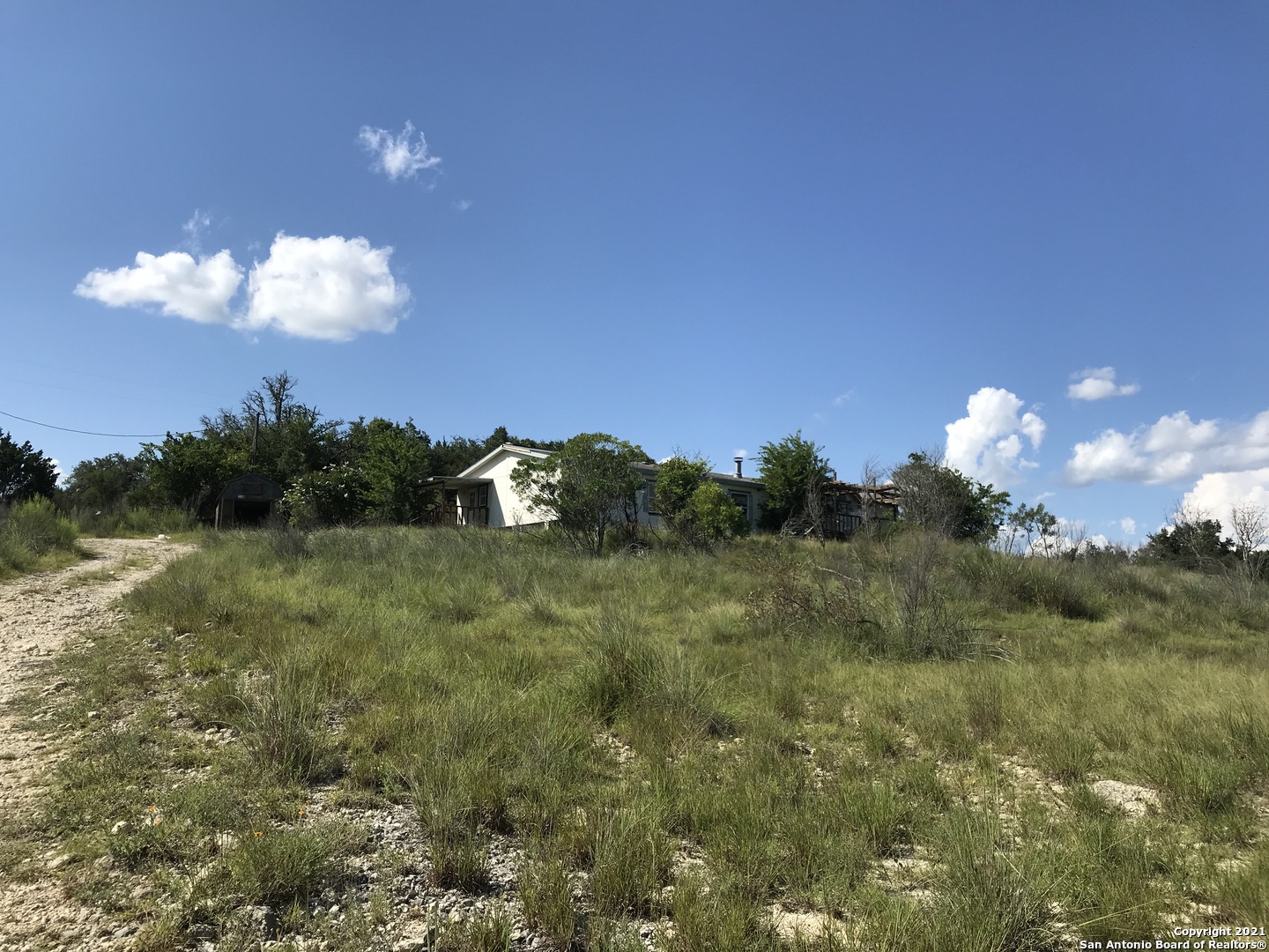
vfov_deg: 49.7
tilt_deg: +7.4
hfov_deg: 63.4
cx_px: 634
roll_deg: -0.8
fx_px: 1026
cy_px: 476
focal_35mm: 28
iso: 20
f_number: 1.8
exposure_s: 1/2907
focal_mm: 3.99
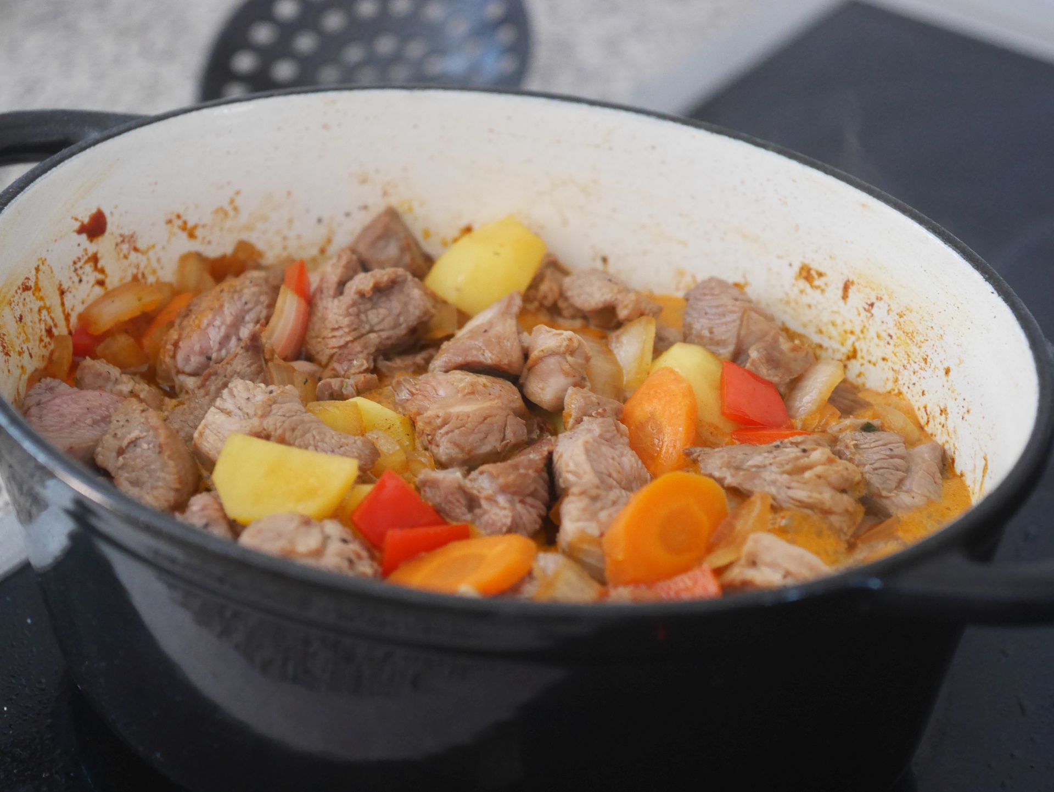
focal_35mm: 120
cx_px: 527
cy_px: 396
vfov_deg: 12.4
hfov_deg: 16.4
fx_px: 3656
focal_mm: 60
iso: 1600
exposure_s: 1/125
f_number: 2.8
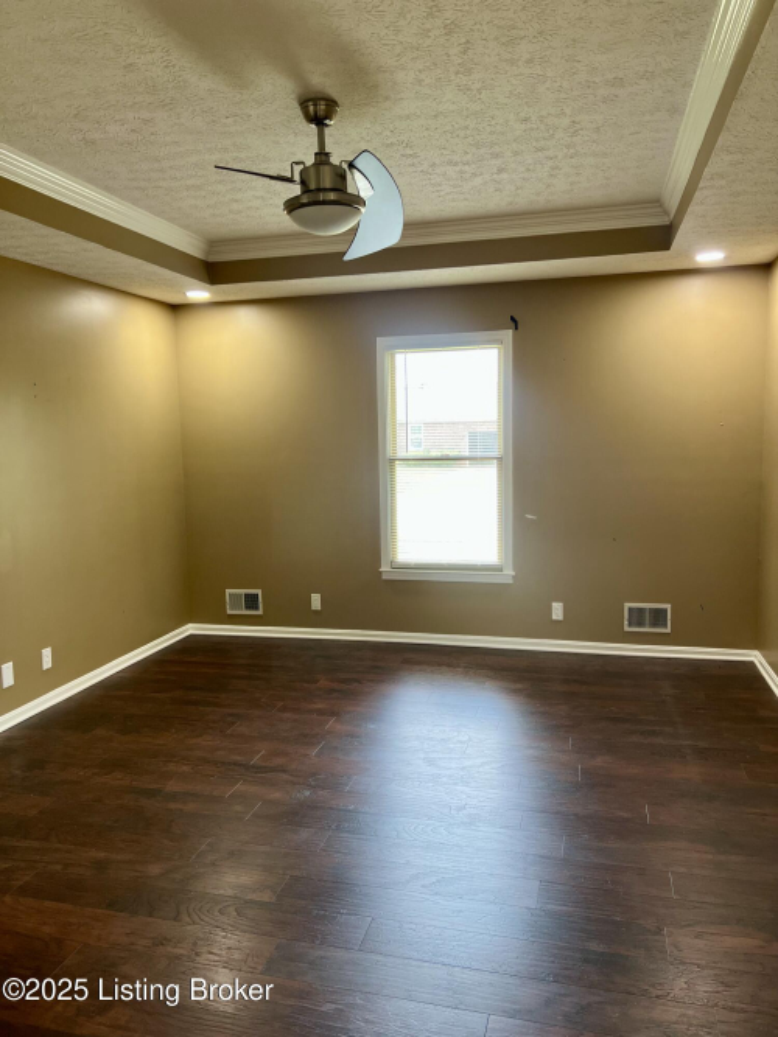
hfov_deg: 53.0
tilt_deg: -5.9
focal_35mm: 26
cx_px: 389
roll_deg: +1.2
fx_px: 779
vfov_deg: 67.3
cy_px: 518
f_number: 1.5
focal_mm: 5.7
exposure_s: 1/120
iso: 125
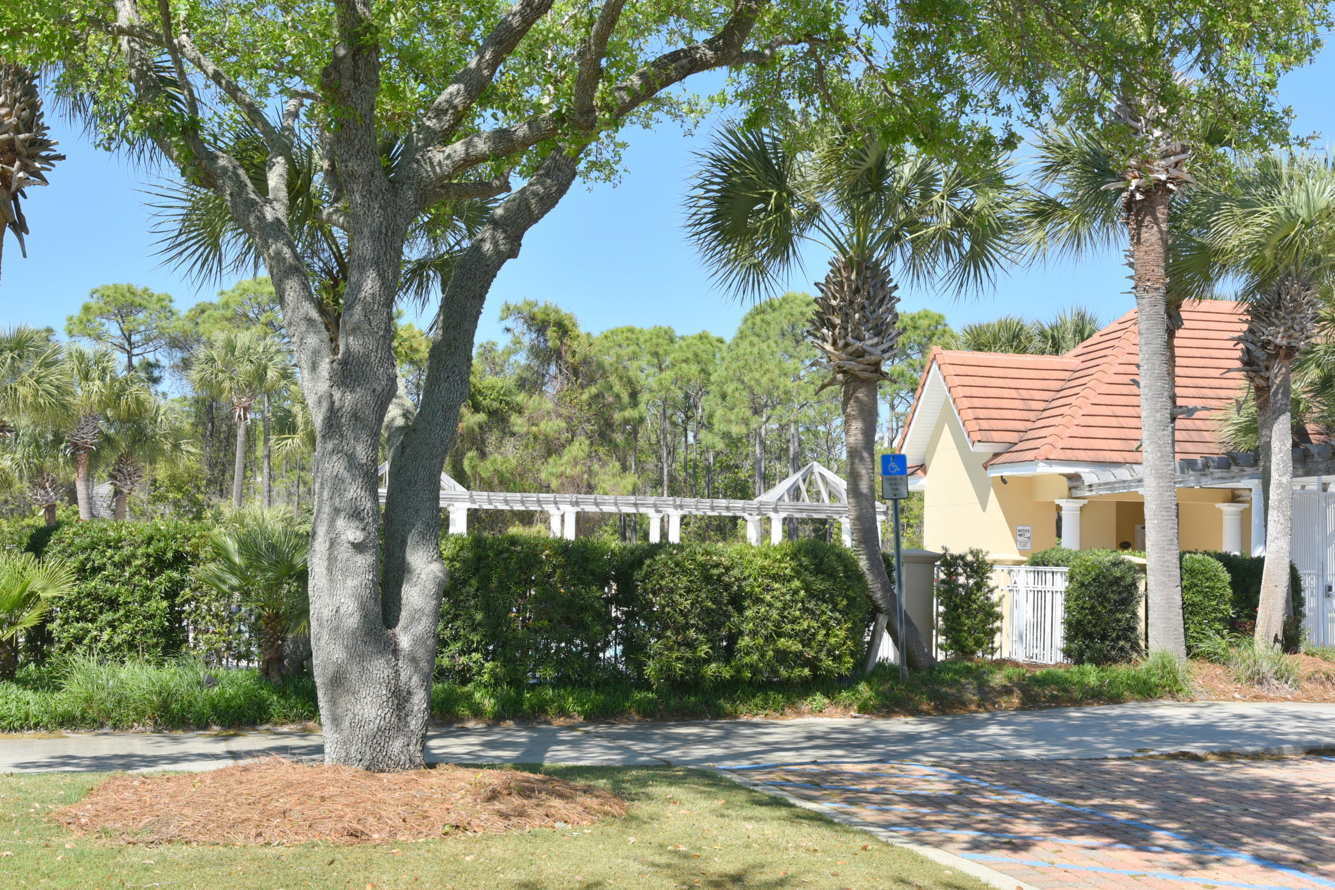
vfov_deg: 30.5
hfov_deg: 44.5
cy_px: 445
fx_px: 1632
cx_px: 668
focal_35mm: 44
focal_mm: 44
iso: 200
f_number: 9
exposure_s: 1/320
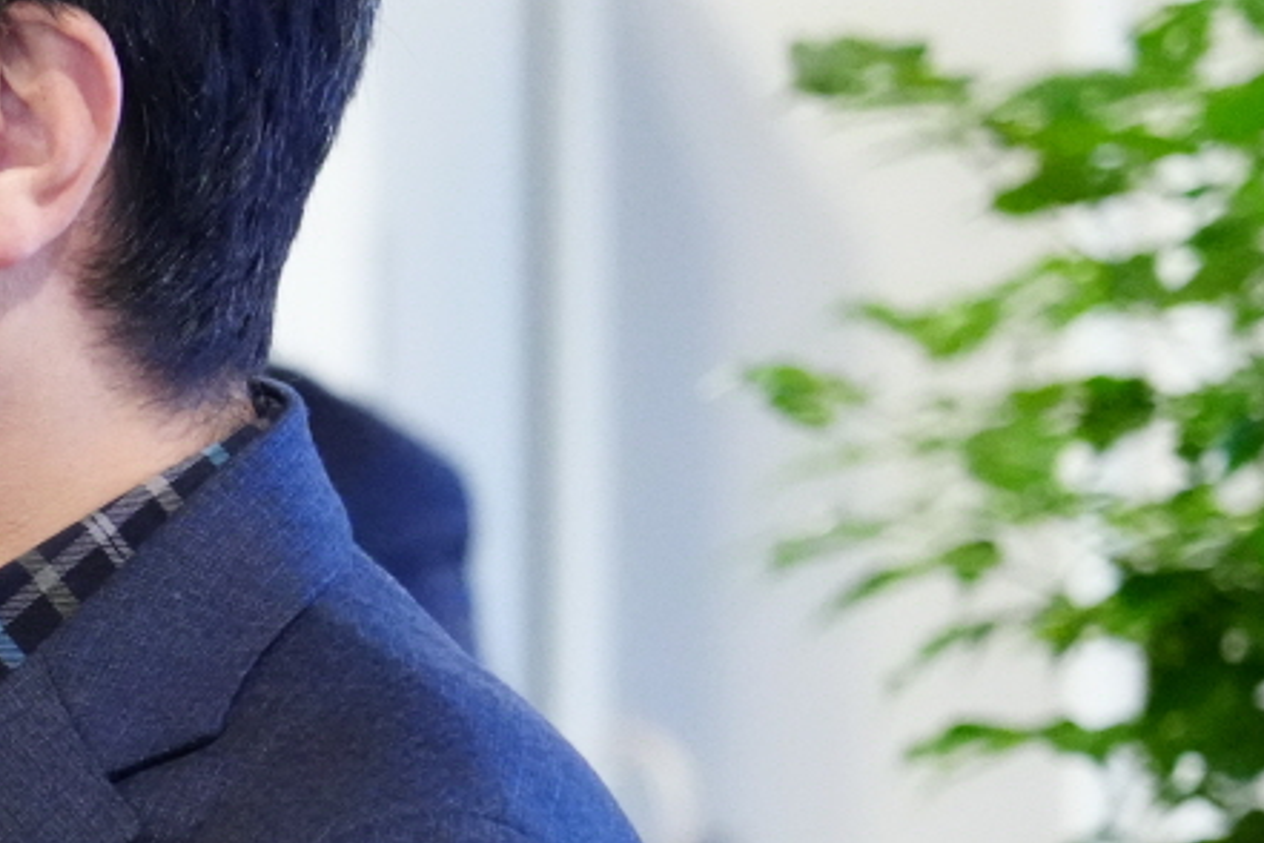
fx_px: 15061
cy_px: 946
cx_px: -679
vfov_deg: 3.2
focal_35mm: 429
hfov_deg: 4.8
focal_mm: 105
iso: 10000
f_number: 4
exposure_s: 1/125
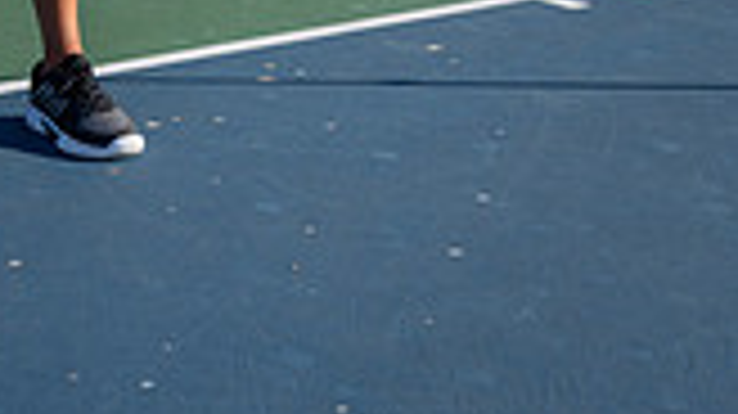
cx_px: 68
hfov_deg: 23.3
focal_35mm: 89
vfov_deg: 11.7
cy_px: -490
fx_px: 1740
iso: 100
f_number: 8
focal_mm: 31
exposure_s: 1/250
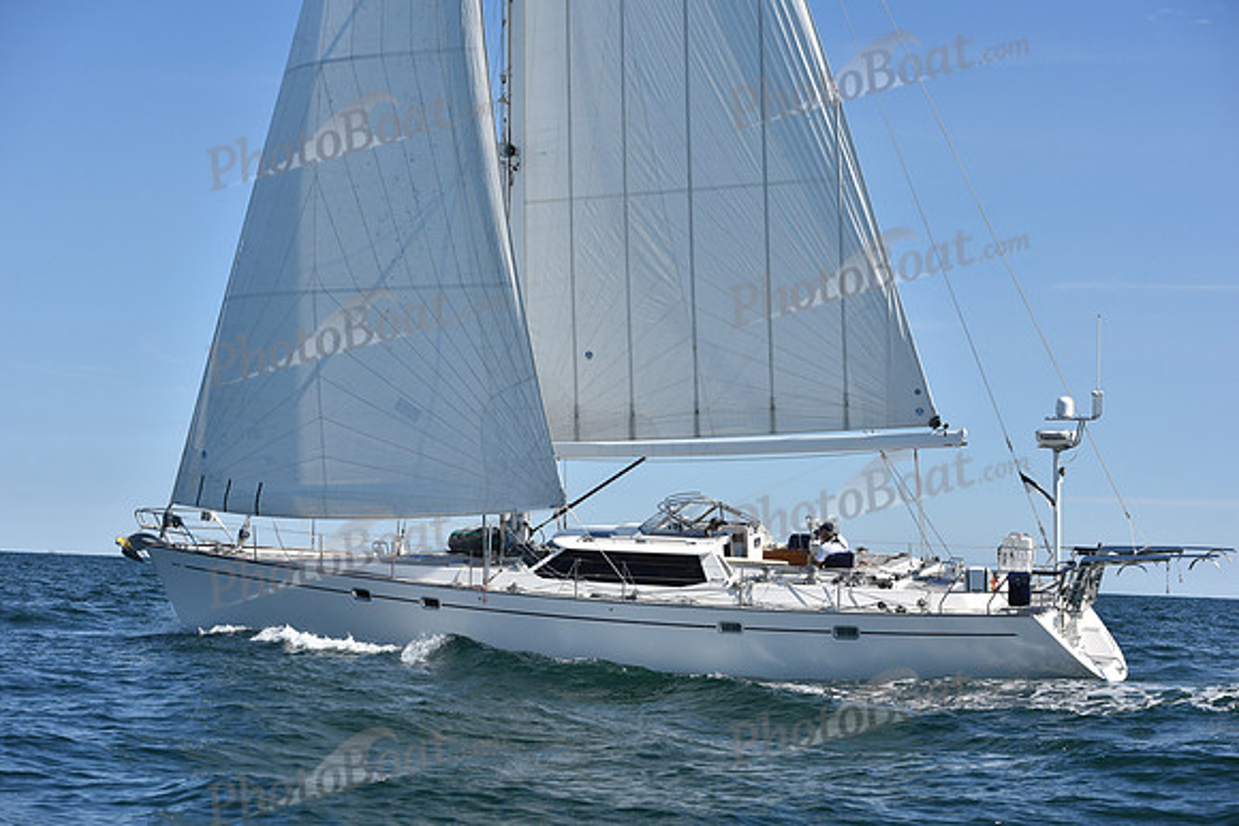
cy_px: 413
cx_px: 620
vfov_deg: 19.5
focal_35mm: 70
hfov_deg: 28.8
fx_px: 2410
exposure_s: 1/1600
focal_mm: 70
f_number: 7.1
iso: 250
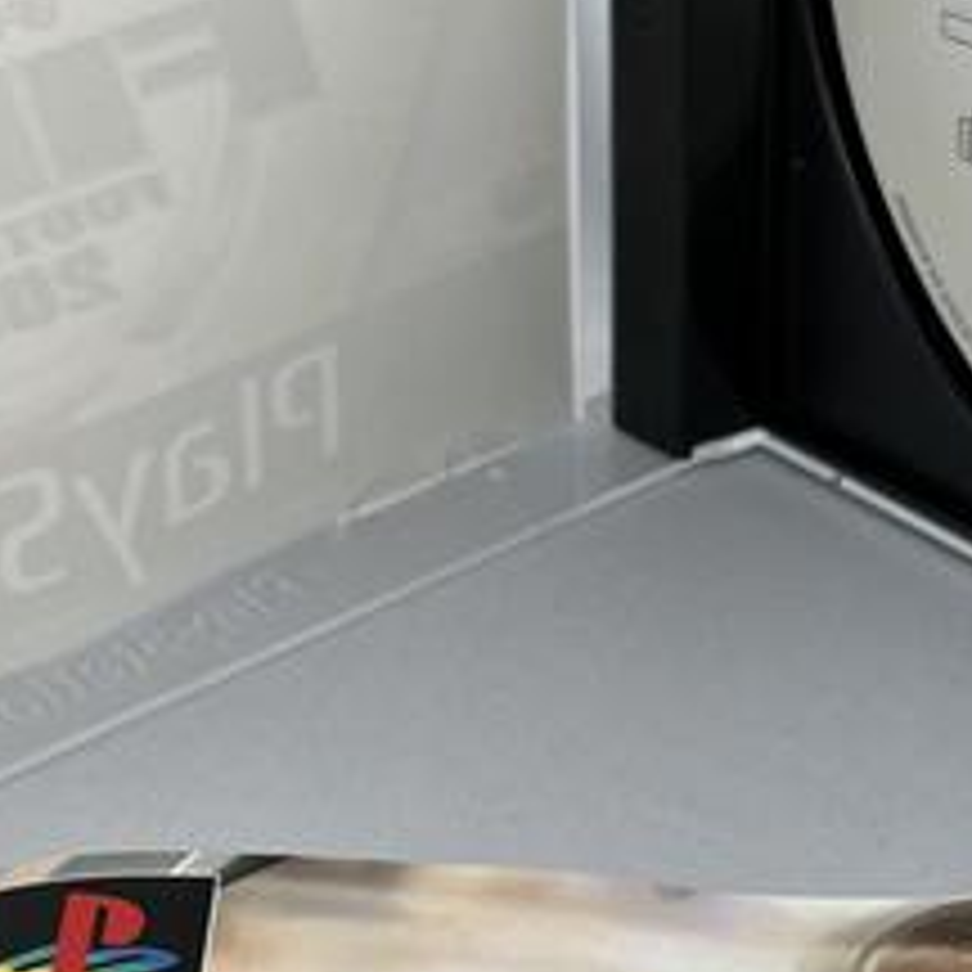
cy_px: 540
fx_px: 3463
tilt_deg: -33.3
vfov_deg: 16.0
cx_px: 662
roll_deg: -0.4
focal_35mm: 109
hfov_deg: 15.9
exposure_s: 1/388
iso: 50
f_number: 1.6
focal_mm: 5.1
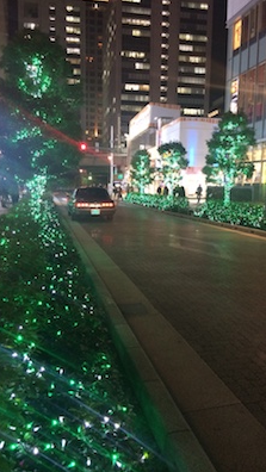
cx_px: 142
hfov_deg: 35.7
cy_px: 236
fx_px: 413
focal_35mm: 33
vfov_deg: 59.5
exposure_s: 1/30
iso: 250
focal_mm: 4.12
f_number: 2.2
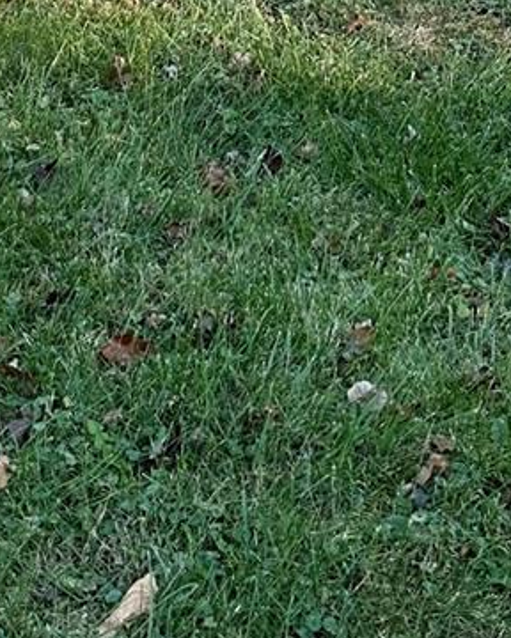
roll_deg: -0.8
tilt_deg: -3.7
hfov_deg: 15.4
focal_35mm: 100
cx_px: 234
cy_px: -429
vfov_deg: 16.7
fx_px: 1890
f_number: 1.78
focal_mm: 6.86
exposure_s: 1/879
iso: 80
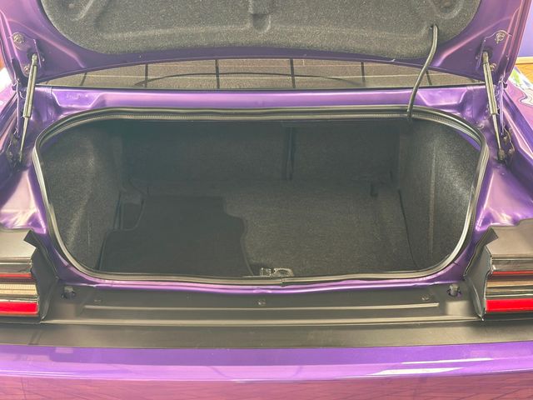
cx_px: 266
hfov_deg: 39.7
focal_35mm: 48
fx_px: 739
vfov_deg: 30.3
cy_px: 200
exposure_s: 1/60
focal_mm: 6.86
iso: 200
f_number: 1.78
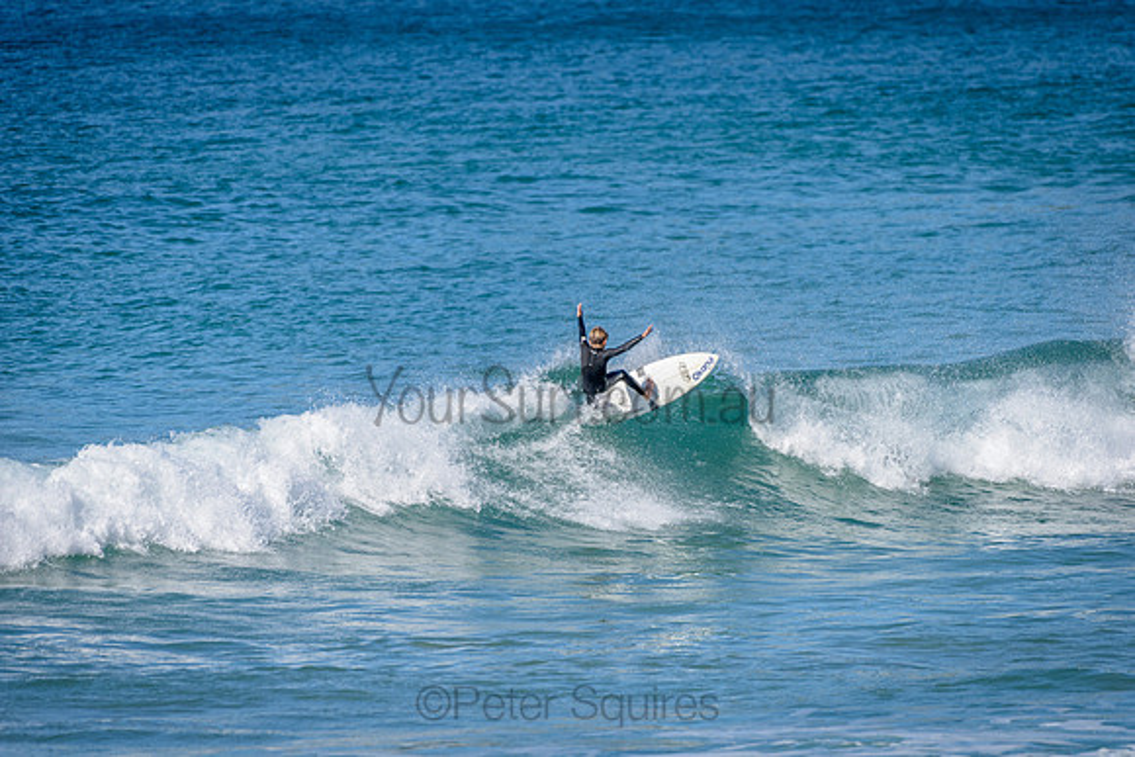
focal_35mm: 500
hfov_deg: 4.1
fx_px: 15767
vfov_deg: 2.8
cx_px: 568
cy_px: 378
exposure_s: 1/2000
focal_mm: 500
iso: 360
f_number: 5.6
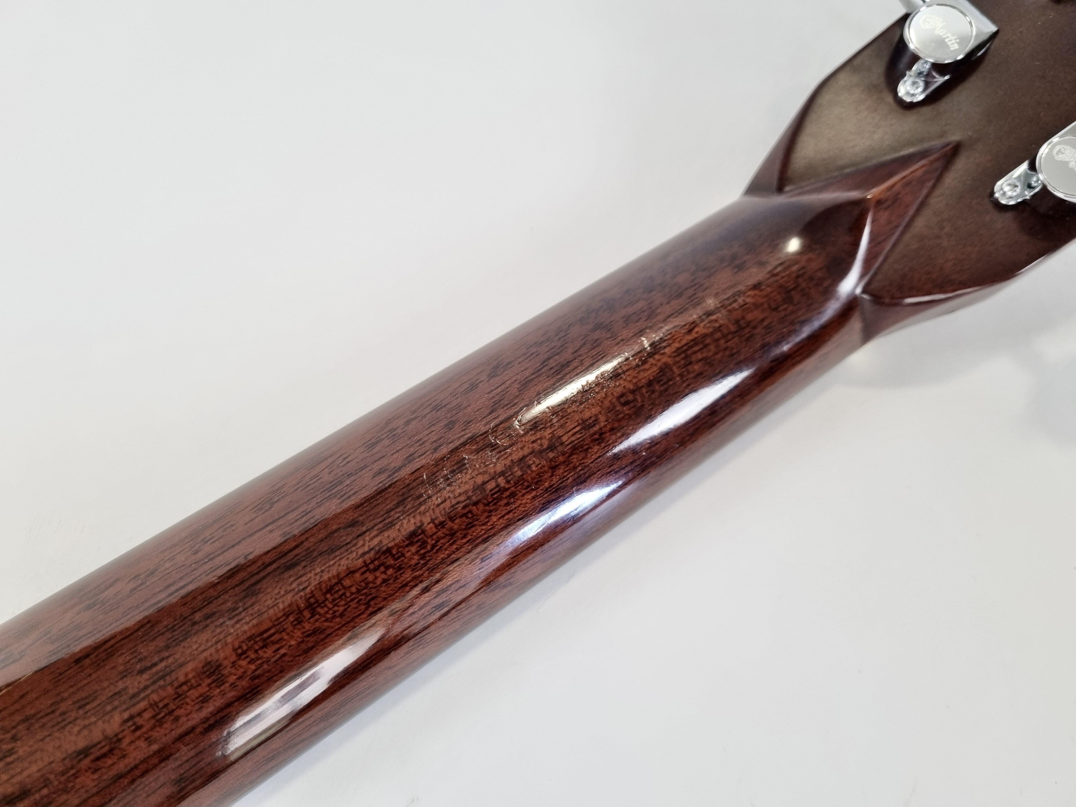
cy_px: 404
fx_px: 808
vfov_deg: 53.1
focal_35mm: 26
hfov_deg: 67.3
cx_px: 538
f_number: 1.8
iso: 160
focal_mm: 5.4
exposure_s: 1/100
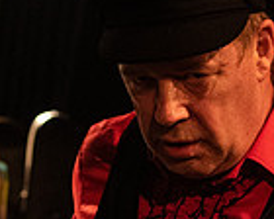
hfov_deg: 13.0
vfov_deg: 10.5
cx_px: 33
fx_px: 1192
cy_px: 177
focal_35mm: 147
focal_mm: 35
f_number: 3.2
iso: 2000
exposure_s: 1/100
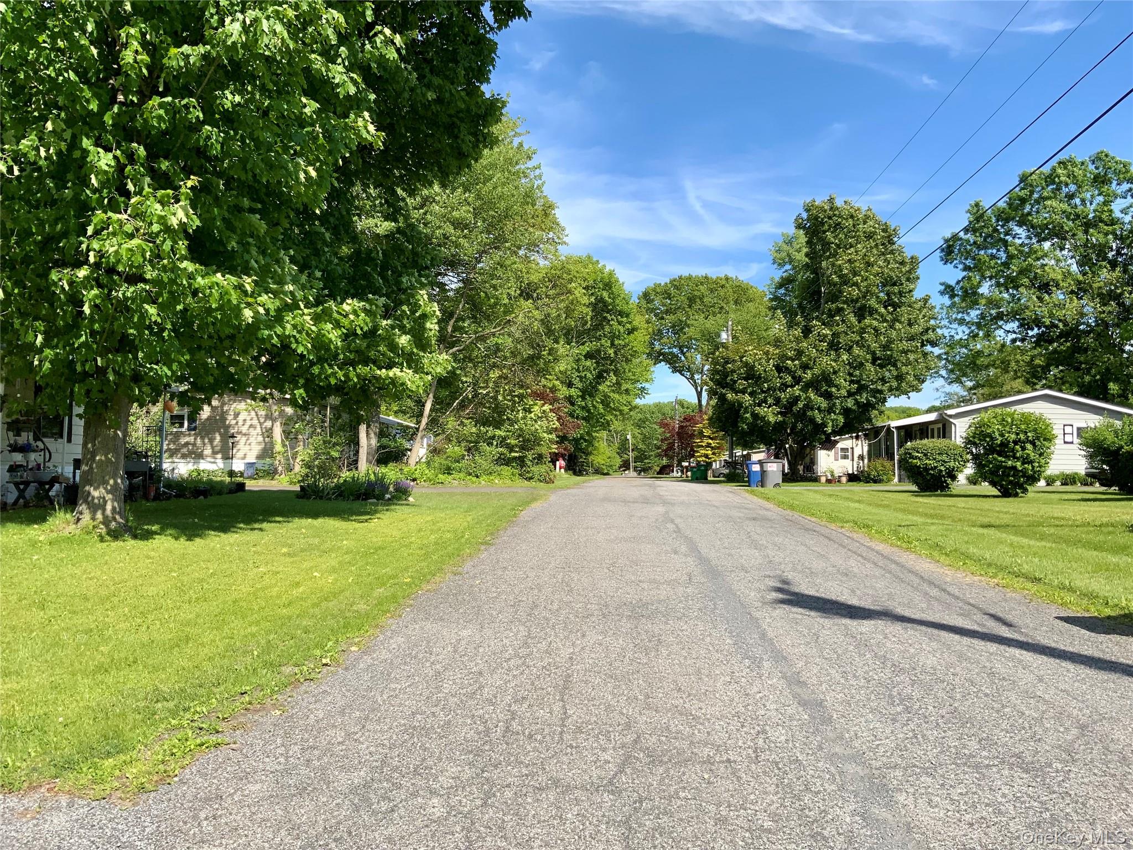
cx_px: 566
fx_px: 949
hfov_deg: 61.7
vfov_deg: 48.2
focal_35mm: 29
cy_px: 425
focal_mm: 3
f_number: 1.8
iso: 16
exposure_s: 1/1451
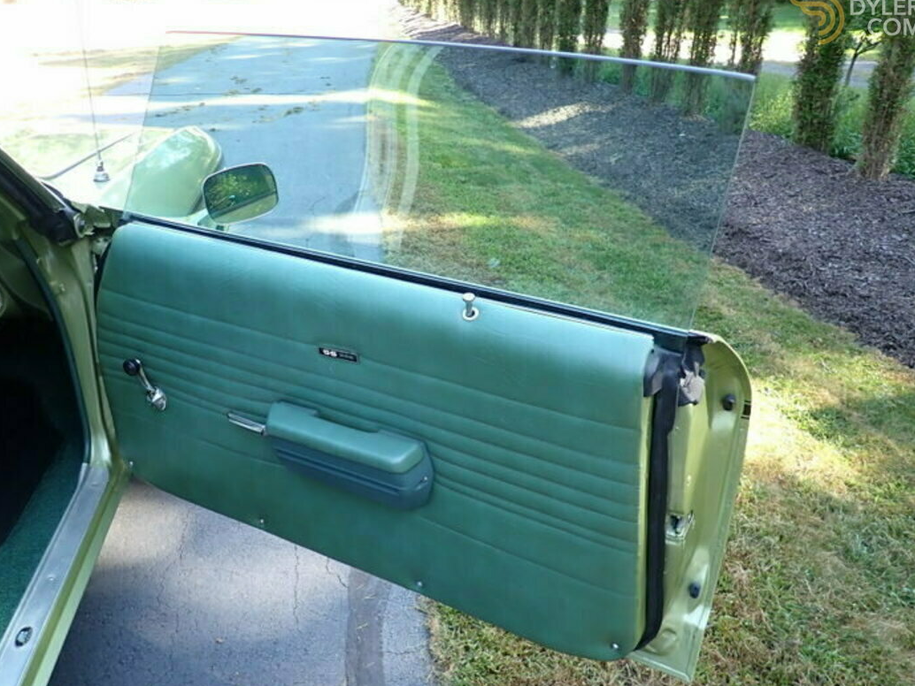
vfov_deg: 48.2
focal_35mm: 29
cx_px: 399
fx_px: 767
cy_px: 381
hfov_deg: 61.4
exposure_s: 1/60
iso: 125
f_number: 2
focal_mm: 4.5
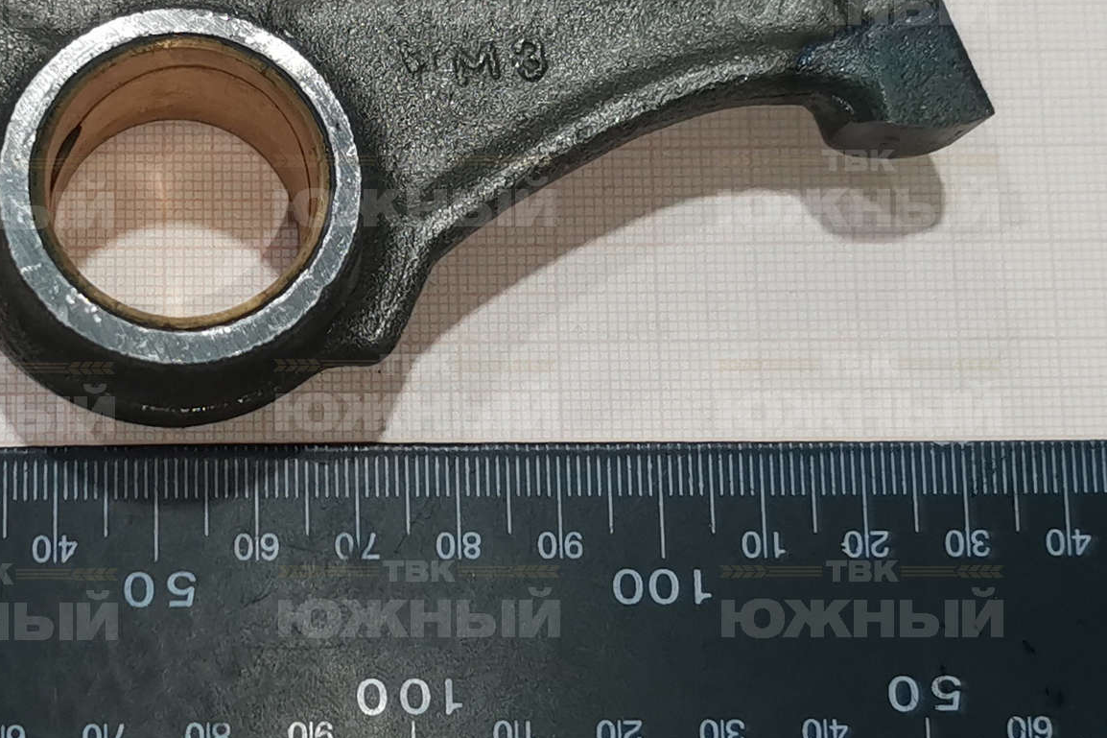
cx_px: 201
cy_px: 128
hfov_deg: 41.5
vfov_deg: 29.1
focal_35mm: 45
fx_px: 1383
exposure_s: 1/100
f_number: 1.4
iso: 125
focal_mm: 4.66
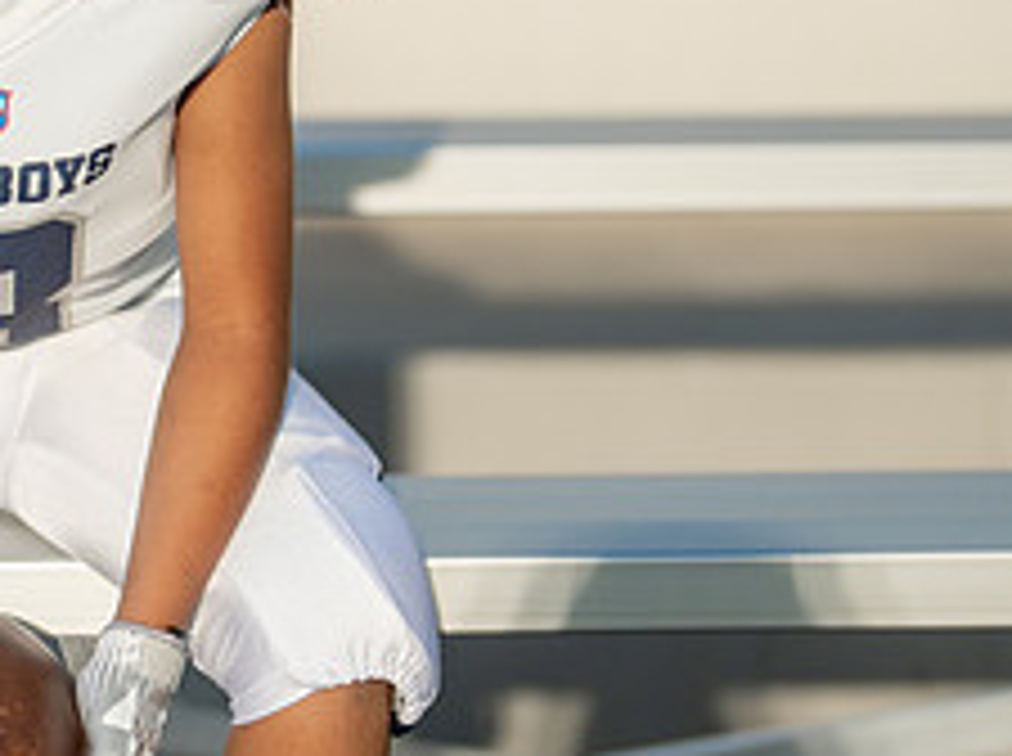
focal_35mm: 157
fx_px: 4583
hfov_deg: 12.5
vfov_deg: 9.4
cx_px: 45
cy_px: 191
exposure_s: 1/3200
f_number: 1.2
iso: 100
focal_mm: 50
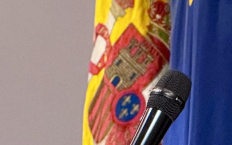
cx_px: 416
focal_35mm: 662
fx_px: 4185
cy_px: 28
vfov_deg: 2.0
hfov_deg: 3.2
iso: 400
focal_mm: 15.66
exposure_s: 1/50
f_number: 2.8
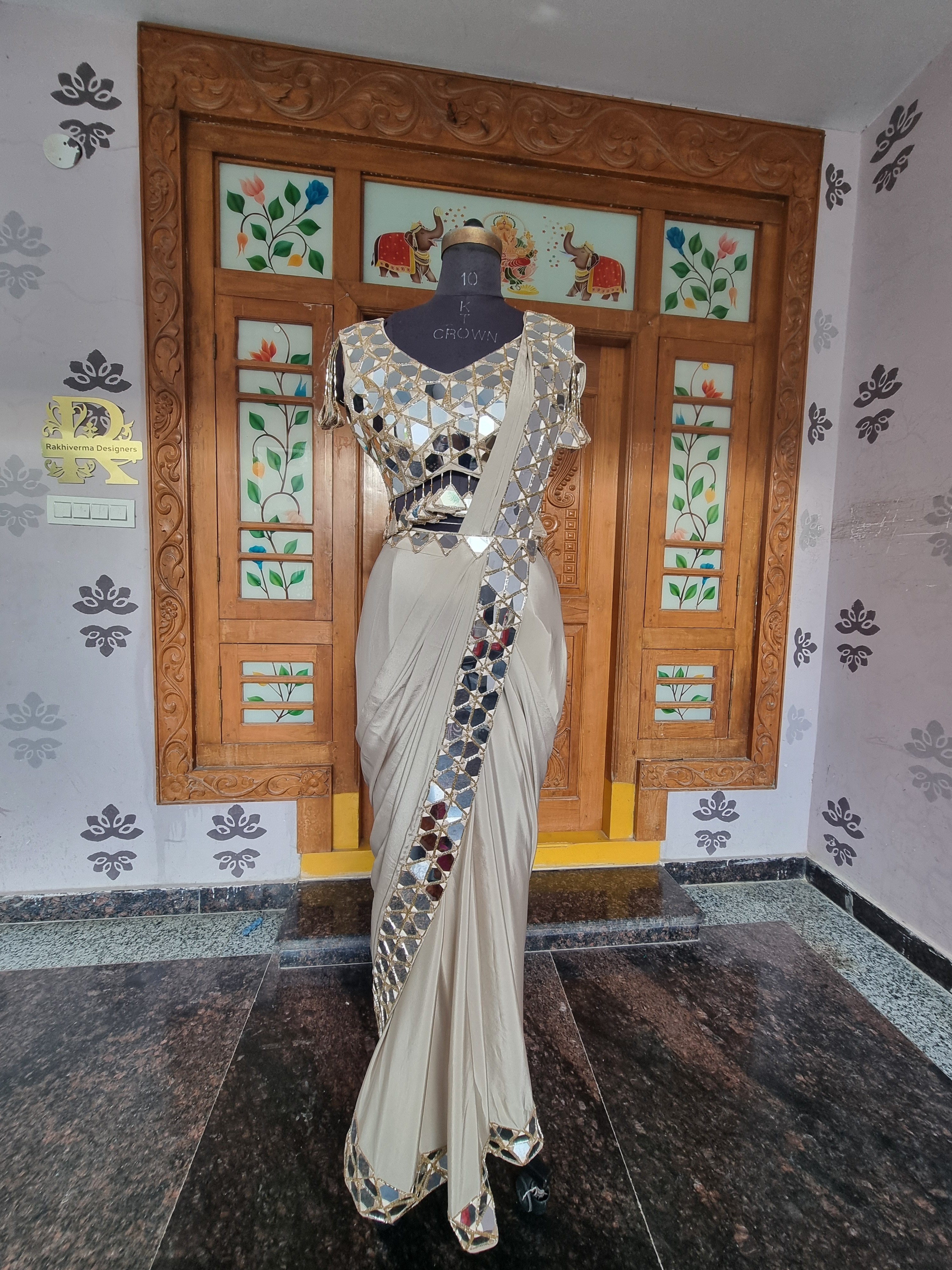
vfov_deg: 106.2
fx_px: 477
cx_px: 476
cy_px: 635
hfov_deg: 89.9
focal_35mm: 13
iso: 125
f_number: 2.2
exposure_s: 1/50
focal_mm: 2.2
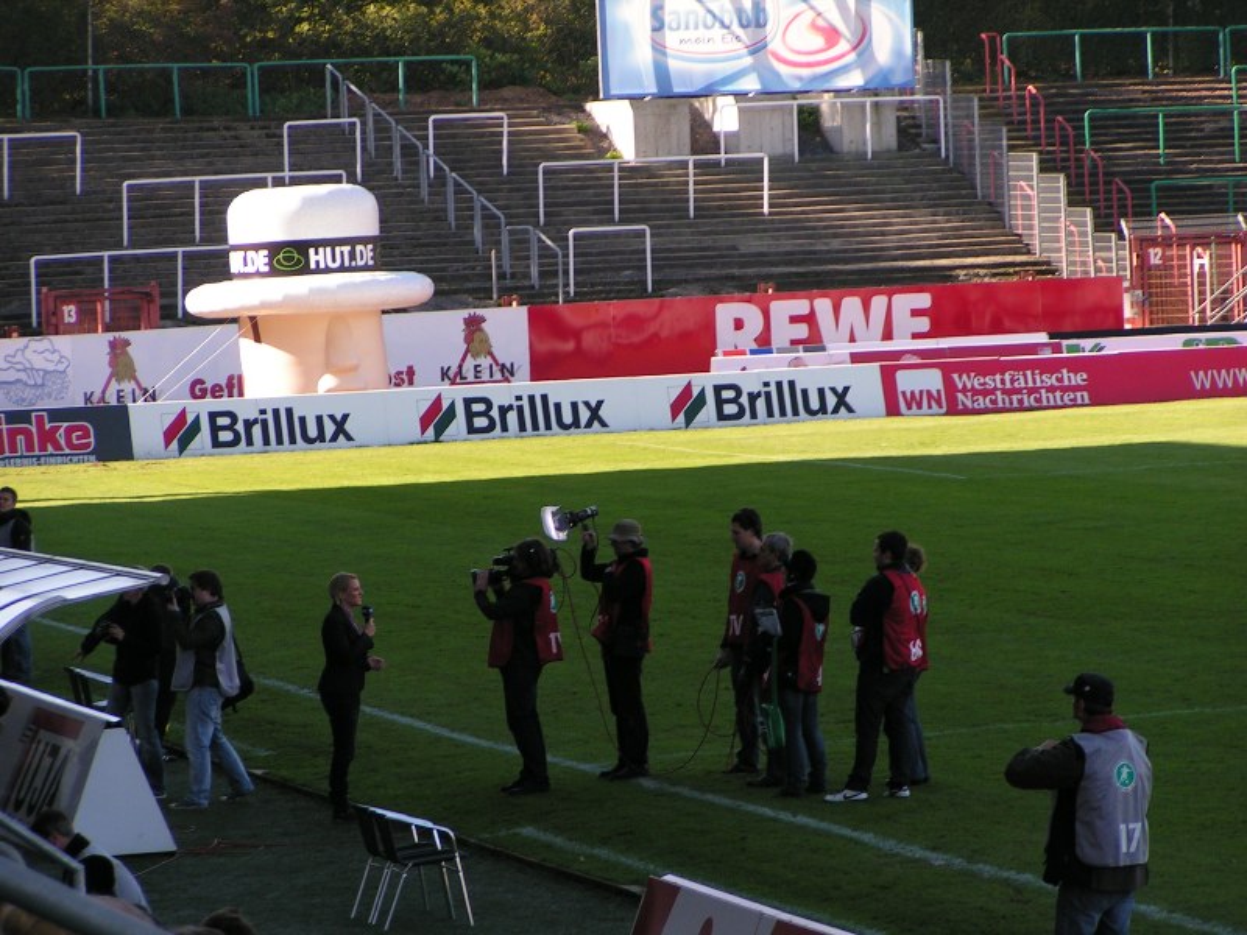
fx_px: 7097
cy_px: 468
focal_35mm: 197
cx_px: 624
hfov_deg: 10.0
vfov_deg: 7.5
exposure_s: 1/250
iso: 50
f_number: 4
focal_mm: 30.1
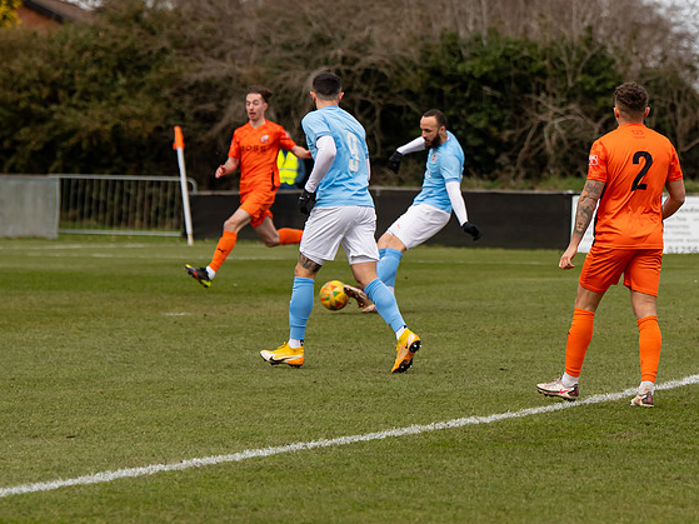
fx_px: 5027
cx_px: 503
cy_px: 220
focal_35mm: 249
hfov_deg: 7.9
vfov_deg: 6.0
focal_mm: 130
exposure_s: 1/1600
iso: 500
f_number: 4
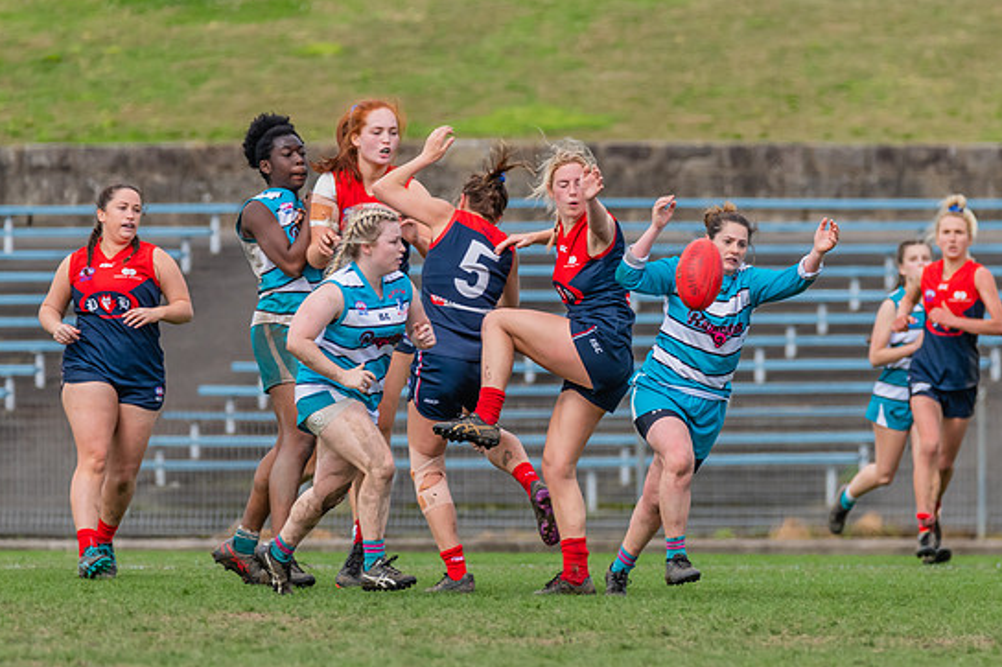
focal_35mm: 634
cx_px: 666
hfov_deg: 3.3
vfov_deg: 2.2
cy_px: 348
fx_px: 17635
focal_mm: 400
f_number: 6
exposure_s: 1/1600
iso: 800
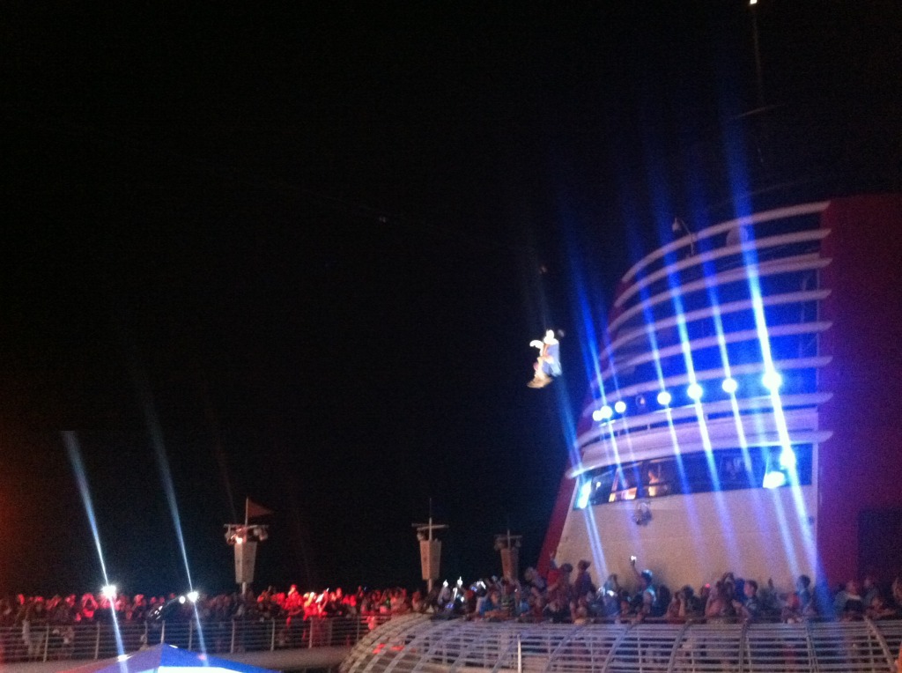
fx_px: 910
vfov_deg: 40.6
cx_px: 451
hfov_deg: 52.7
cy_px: 336
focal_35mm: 35
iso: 1000
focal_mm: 3.85
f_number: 2.8
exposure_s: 1/15
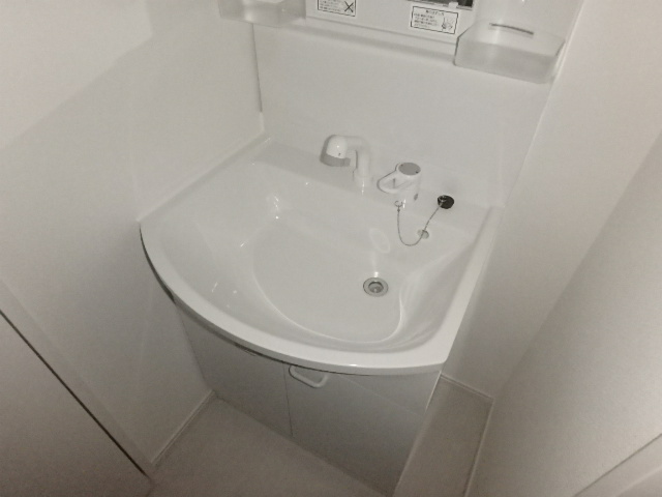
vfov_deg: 63.4
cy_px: 248
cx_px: 331
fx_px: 402
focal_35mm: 21
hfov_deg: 79.0
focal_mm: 3.7
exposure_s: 1/30
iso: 1600
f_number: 6
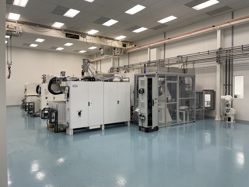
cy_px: 94
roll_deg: -0.1
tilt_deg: -1.4
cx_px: 124
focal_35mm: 26
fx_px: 187
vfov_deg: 53.1
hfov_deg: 67.3
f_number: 1.6
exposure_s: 1/120
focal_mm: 4.2
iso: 50
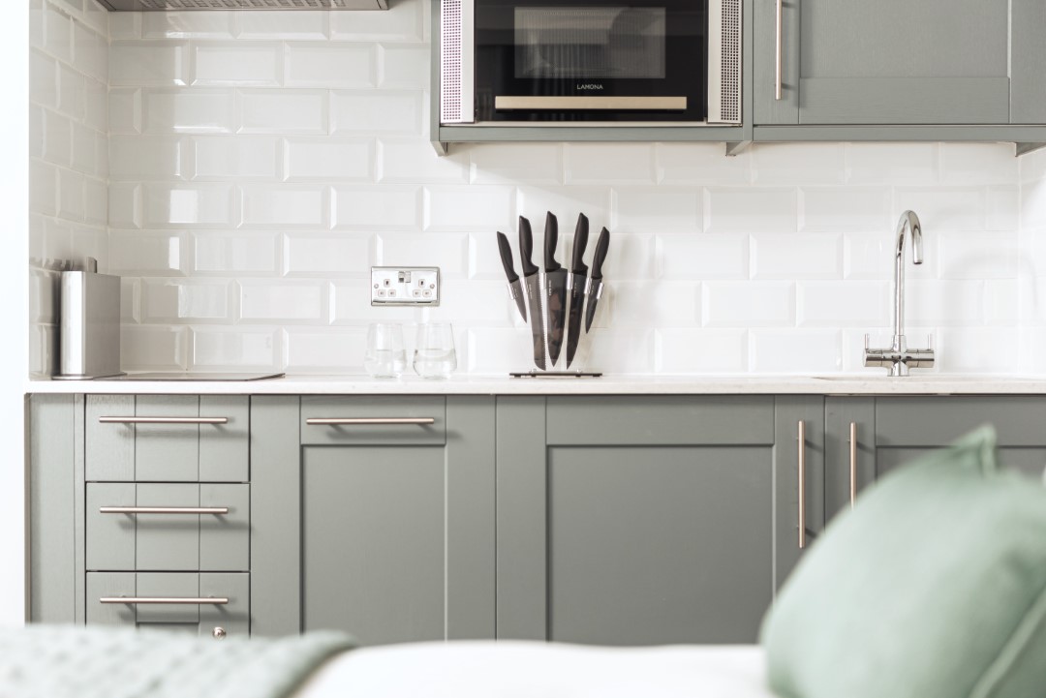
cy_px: 349
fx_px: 1744
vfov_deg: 22.6
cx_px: 523
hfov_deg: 33.4
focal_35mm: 60
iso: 320
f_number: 2.8
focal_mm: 60
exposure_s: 1/200
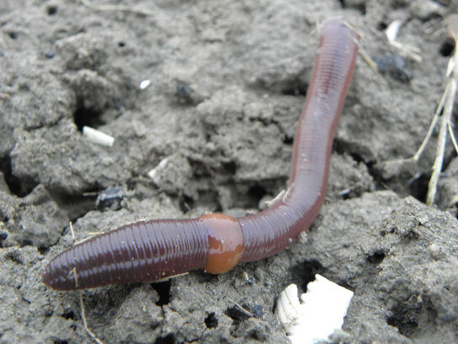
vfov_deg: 28.6
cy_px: 172
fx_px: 675
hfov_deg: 37.5
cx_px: 229
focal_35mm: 51
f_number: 3.5
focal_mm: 9.22
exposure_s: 1/50
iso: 125
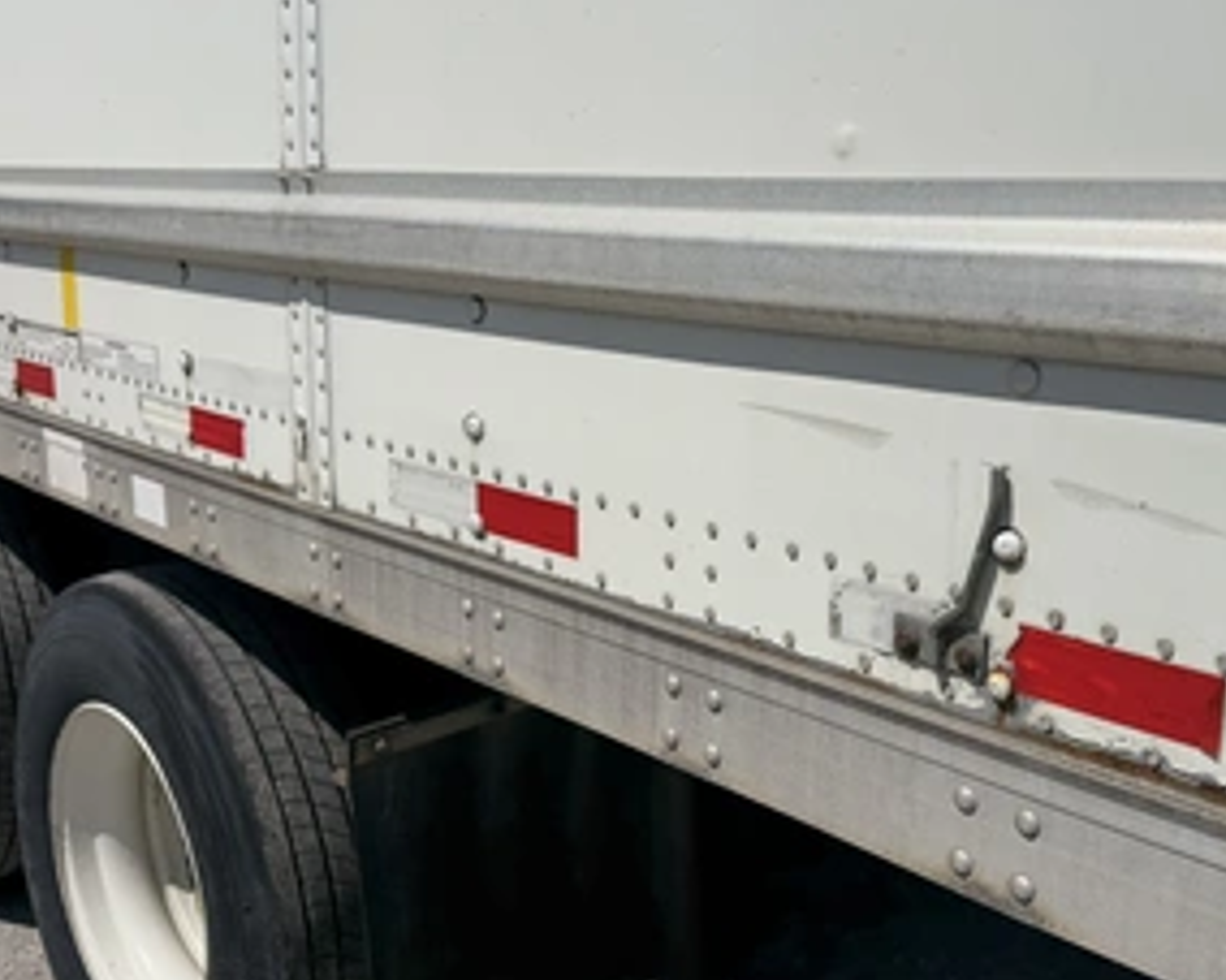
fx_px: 1197
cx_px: 755
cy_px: 466
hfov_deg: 53.7
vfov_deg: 44.5
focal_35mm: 33
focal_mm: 6.76
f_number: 1.78
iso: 80
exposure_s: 1/14286
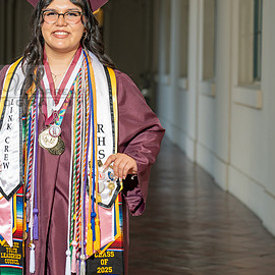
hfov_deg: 13.5
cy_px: 89
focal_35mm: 128
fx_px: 1150
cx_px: 6
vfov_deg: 13.6
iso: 200
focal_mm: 70
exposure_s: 1/200
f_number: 3.5
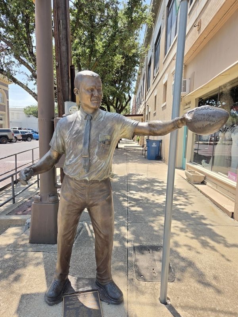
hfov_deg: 58.9
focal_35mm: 23
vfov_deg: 73.9
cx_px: 119
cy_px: 158
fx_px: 211
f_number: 1.8
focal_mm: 5.4
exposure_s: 1/2921
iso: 80
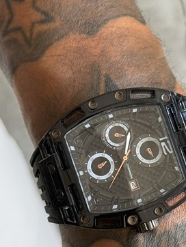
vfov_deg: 18.5
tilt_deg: -57.4
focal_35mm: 106
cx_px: 127
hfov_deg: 14.0
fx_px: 759
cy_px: 141
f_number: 1.78
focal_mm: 6.76
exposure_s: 1/61
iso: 100
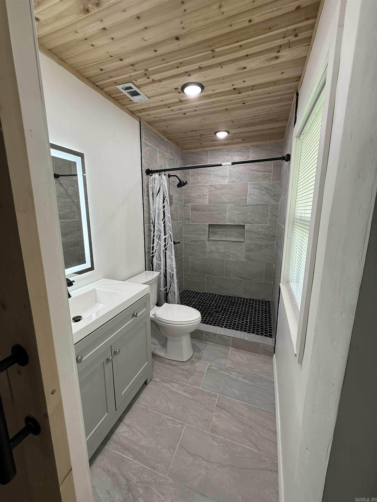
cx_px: 188
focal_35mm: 14
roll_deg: -1.1
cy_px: 251
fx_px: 203
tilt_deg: -9.6
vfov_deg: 102.1
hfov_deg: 85.7
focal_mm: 2.22
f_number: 2.2
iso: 160
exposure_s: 1/120
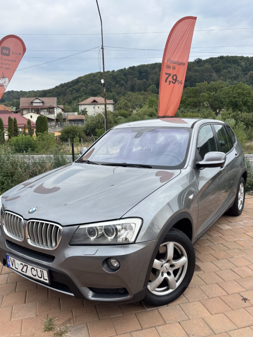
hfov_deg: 49.7
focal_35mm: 28
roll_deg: +1.1
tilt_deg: -10.0
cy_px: 176
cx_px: 118
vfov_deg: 63.4
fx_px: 273
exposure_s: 1/1543
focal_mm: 5.96
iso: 50
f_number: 1.6
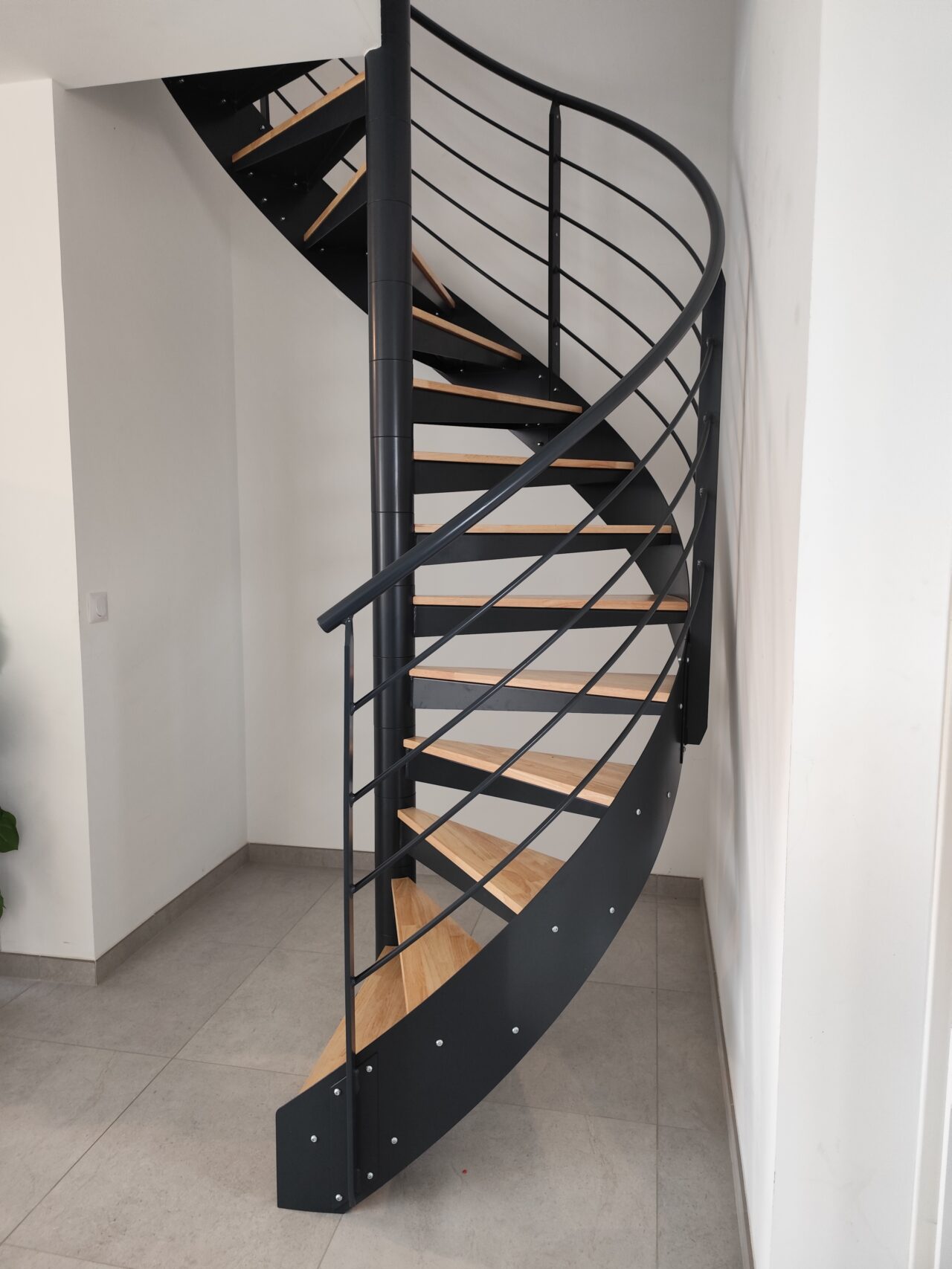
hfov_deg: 58.9
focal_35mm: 23
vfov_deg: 73.9
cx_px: 476
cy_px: 634
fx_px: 843
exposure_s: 1/50
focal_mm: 6.19
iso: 640
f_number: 1.65
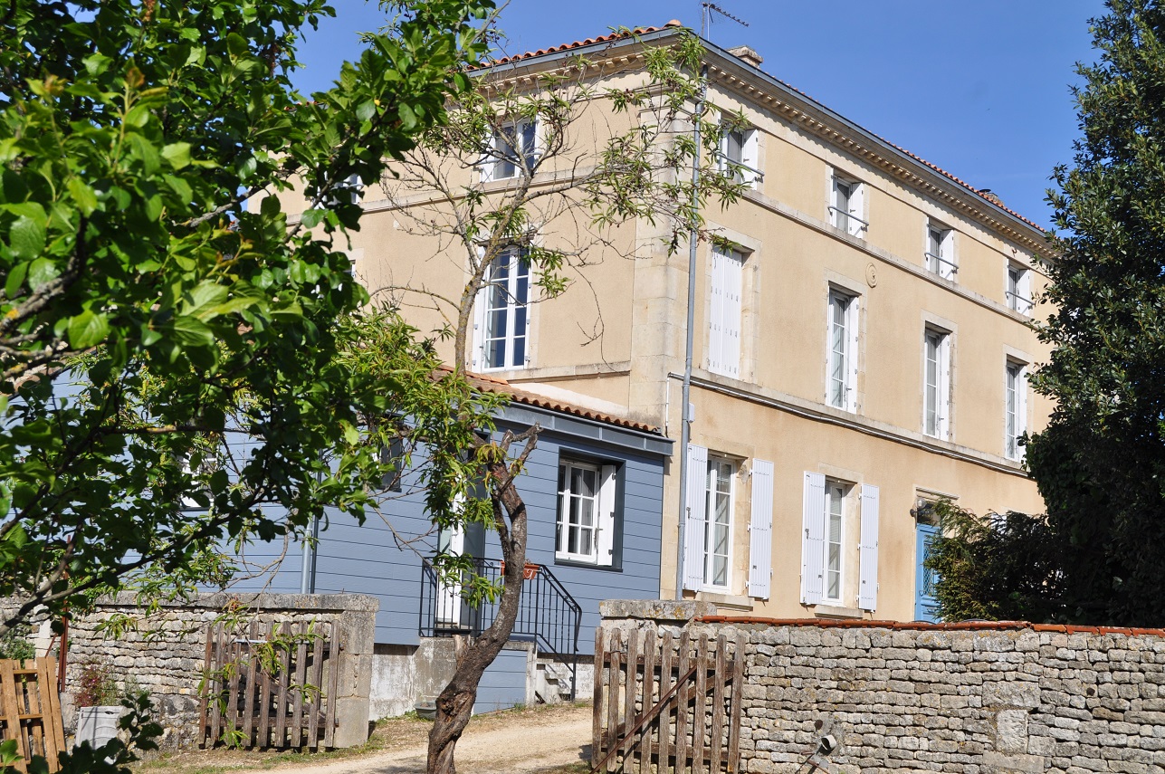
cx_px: 582
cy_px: 387
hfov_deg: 37.9
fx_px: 1697
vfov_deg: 25.7
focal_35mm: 52
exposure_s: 1/400
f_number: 10
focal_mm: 35
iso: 200
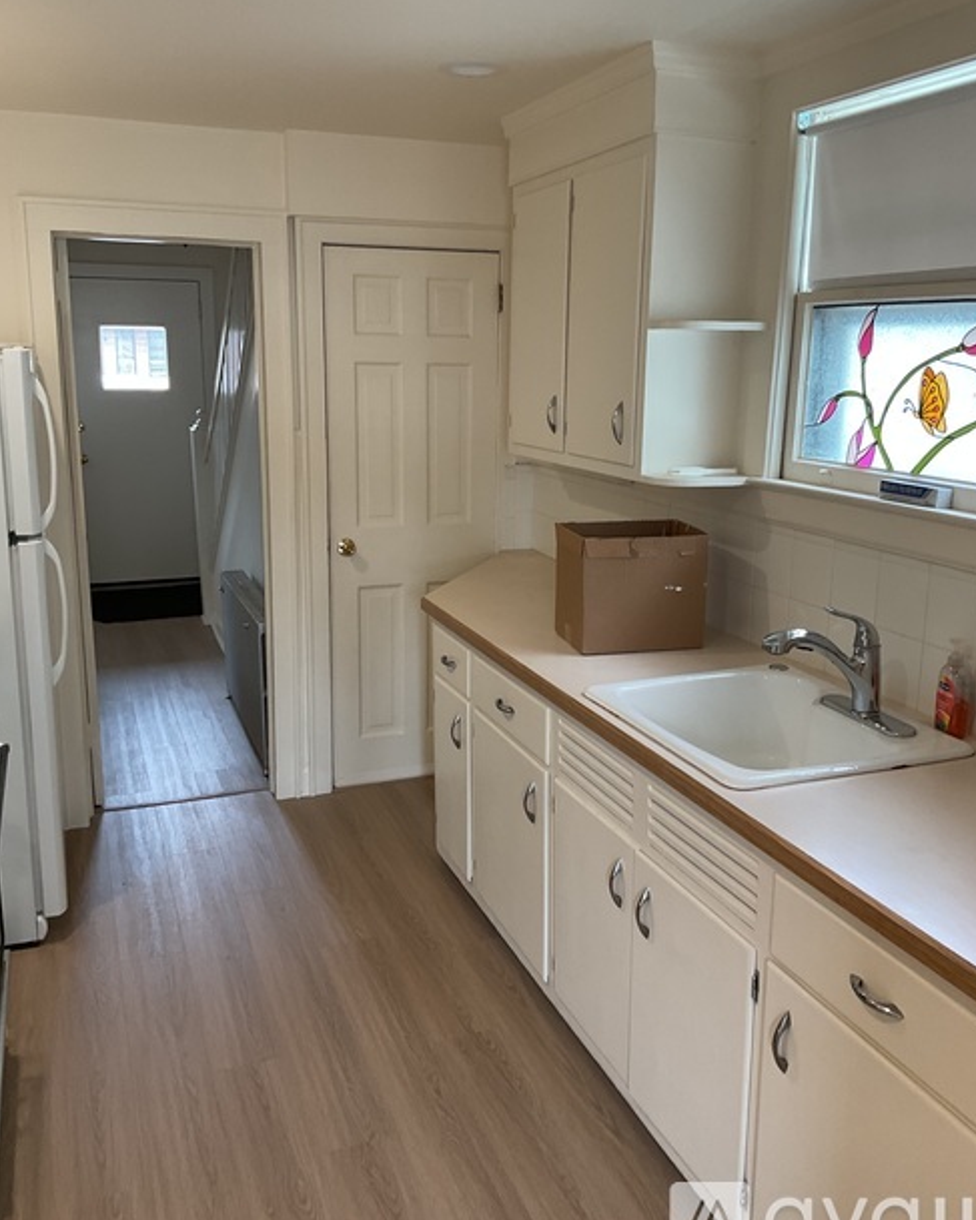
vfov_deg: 57.2
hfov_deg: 47.1
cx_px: 493
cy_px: 594
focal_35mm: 31
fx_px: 1120
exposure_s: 1/60
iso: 64
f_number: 1.8
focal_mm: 3
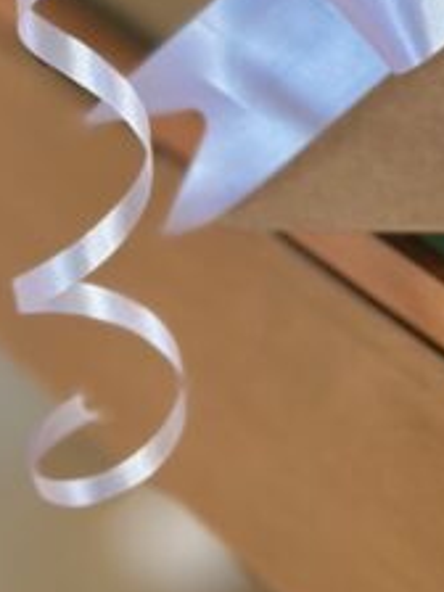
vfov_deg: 8.6
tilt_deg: -12.4
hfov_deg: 6.7
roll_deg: -1.0
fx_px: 3745
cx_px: 521
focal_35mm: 219
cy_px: -526
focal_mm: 6.86
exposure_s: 1/157
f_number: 1.78
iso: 64
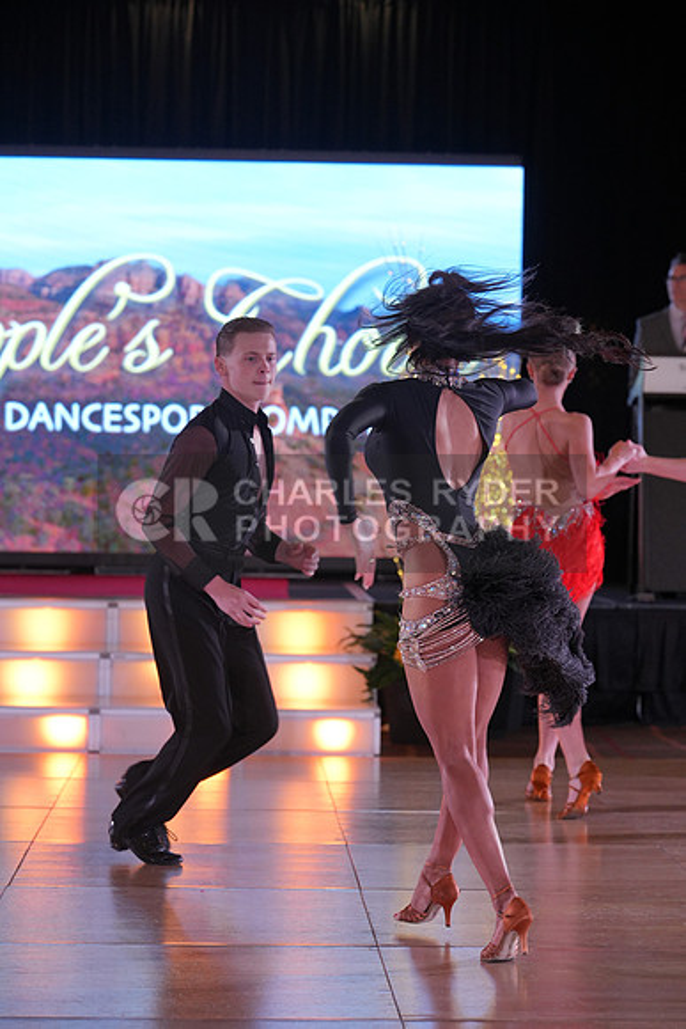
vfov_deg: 21.5
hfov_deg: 14.4
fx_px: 2714
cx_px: 343
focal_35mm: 95
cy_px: 514
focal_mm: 95
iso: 1250
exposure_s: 1/400
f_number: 4
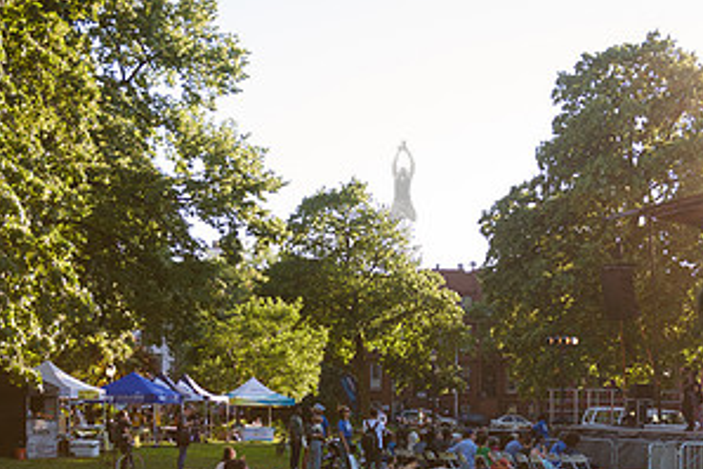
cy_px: 409
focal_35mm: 74
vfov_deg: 18.2
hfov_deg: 27.3
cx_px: 401
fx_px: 1446
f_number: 2.8
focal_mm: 38
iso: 200
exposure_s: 1/1000
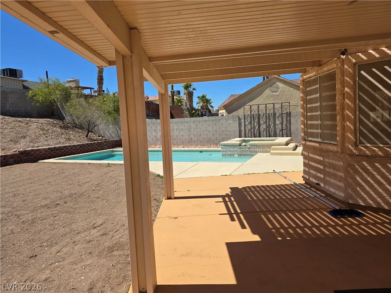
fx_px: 260
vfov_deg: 58.9
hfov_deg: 73.9
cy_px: 146
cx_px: 196
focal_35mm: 23
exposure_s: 1/978
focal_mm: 6.3
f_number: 1.7
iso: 12
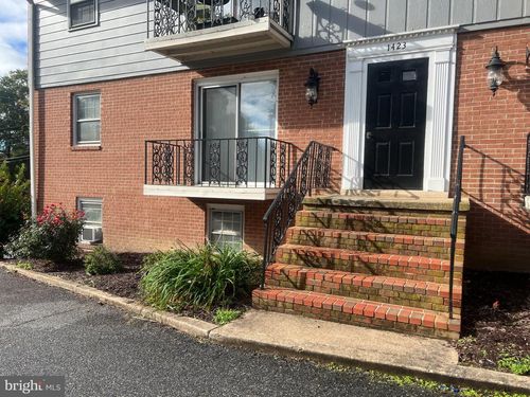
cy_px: 198
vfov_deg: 53.1
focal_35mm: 26
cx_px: 265
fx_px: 398
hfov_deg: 67.3
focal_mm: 5.7
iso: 50
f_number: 1.5
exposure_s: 1/2208
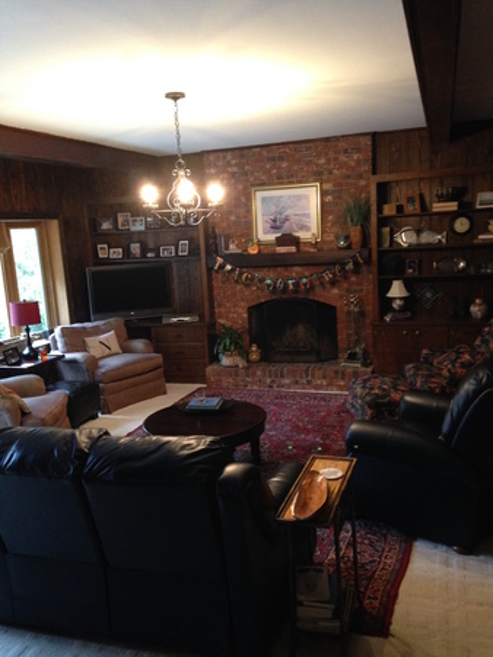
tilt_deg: -11.2
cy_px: 328
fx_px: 626
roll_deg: +2.6
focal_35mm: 33
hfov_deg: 43.0
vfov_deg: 55.3
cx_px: 246
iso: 320
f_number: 2.4
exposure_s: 1/15
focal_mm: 4.12
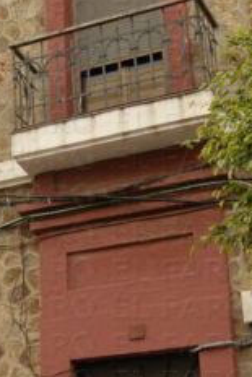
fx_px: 881
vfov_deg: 24.0
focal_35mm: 84
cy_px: 262
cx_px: -7
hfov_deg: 15.9
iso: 400
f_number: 8
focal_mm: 20
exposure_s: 1/60
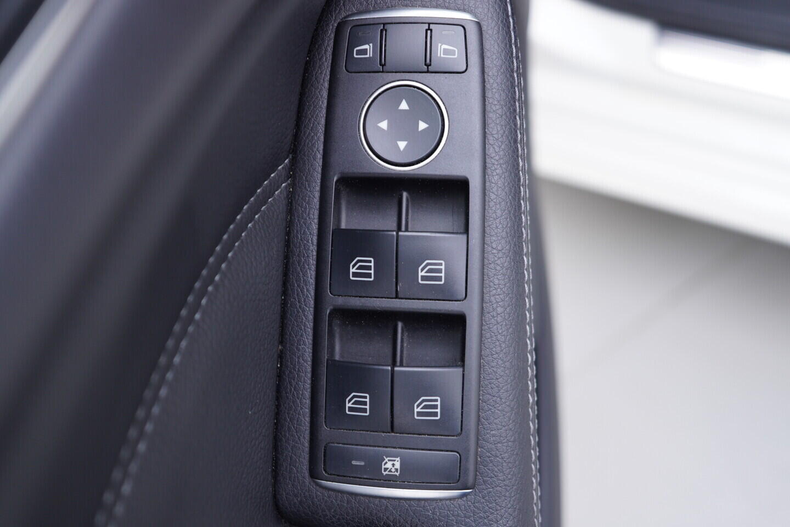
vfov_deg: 36.9
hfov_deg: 53.1
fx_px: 790
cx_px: 395
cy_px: 264
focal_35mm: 36
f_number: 2.8
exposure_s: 1/40
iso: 200
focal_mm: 24
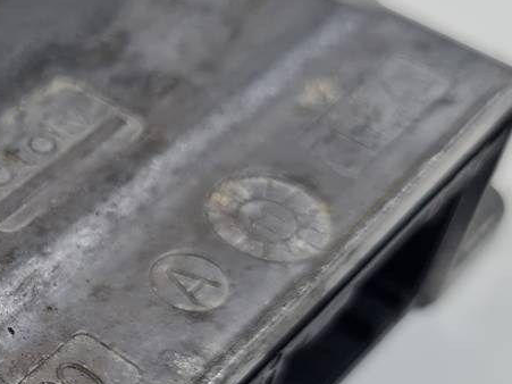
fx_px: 1227
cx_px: -160
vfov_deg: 17.6
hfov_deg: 21.3
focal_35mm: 83
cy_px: 319
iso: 50
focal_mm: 5.4
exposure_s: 1/222
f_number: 1.8
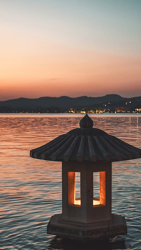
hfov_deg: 18.8
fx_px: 425
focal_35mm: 64
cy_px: 223
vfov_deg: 31.4
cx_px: 88
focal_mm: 31
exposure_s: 1/20
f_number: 2.8
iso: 500
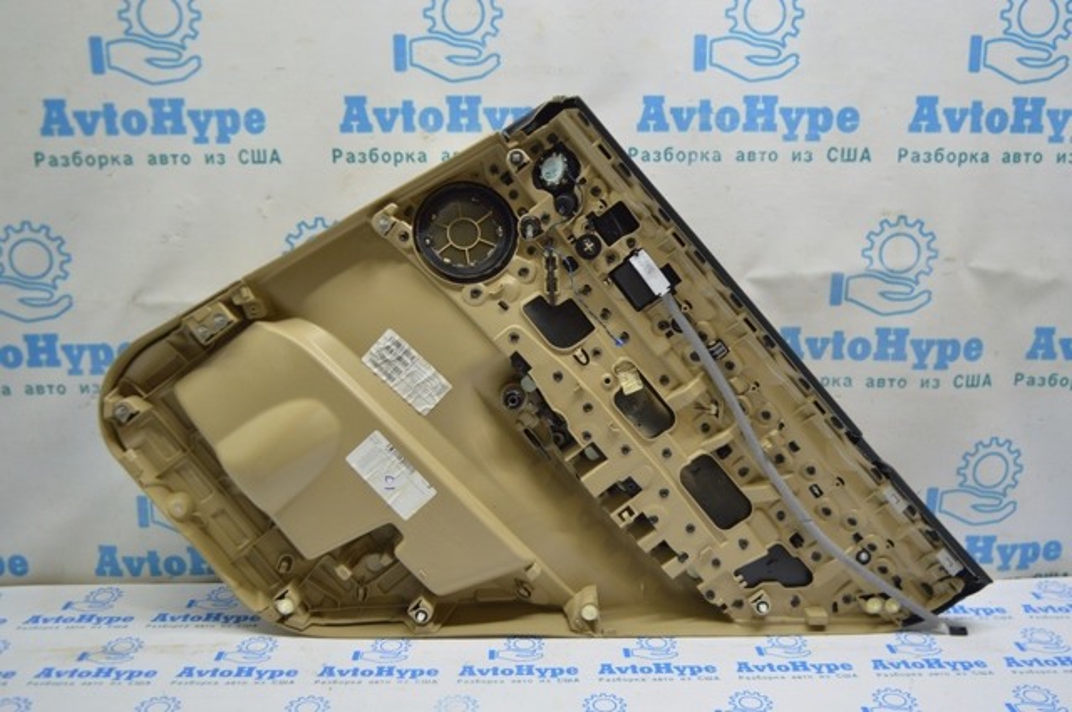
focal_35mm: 34
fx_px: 1026
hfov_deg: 55.2
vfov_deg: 38.3
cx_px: 536
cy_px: 356
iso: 400
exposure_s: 1/50
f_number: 3.8
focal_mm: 23
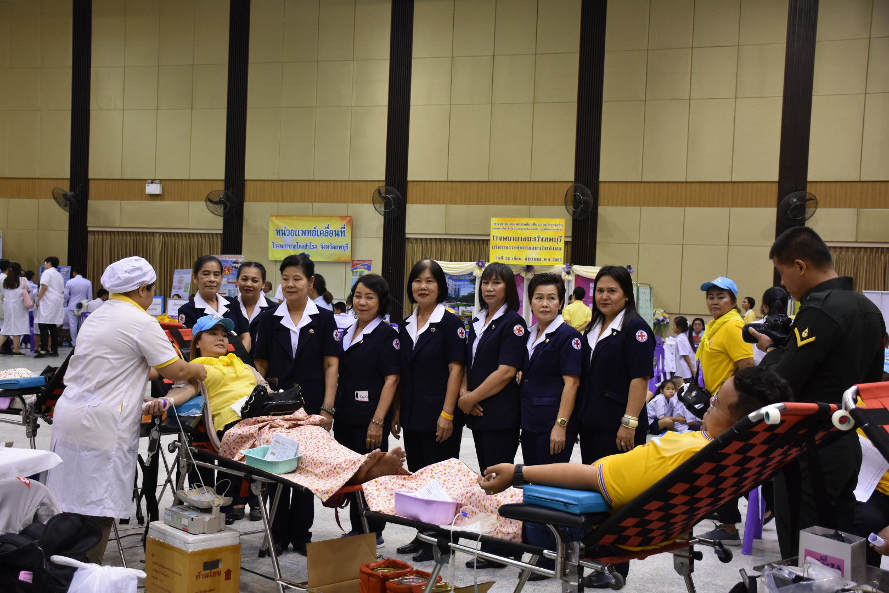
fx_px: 1000
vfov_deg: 33.0
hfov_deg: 47.9
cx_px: 444
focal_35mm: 40
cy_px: 296
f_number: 5
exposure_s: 1/100
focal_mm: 27
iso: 800
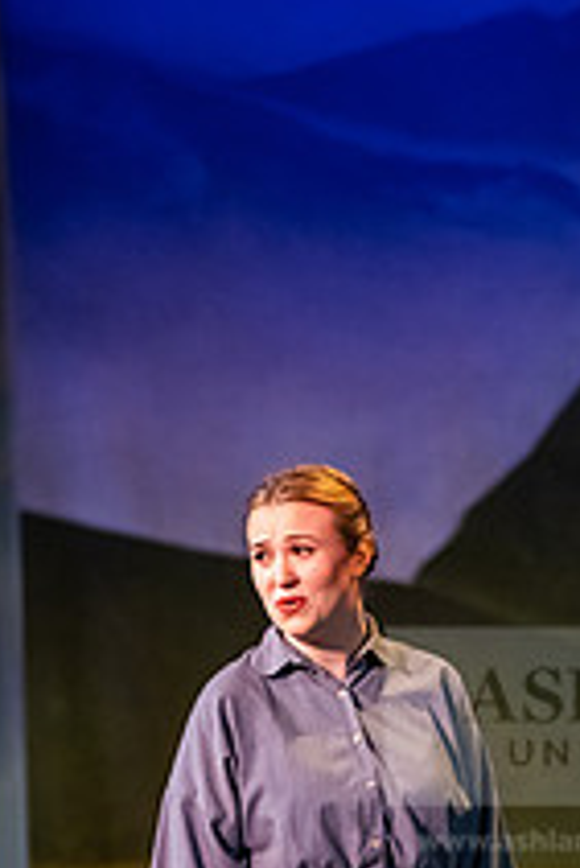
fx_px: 9240
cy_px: 884
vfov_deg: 5.4
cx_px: 321
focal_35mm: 383
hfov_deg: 3.6
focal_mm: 180
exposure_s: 1/250
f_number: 3.2
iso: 5000
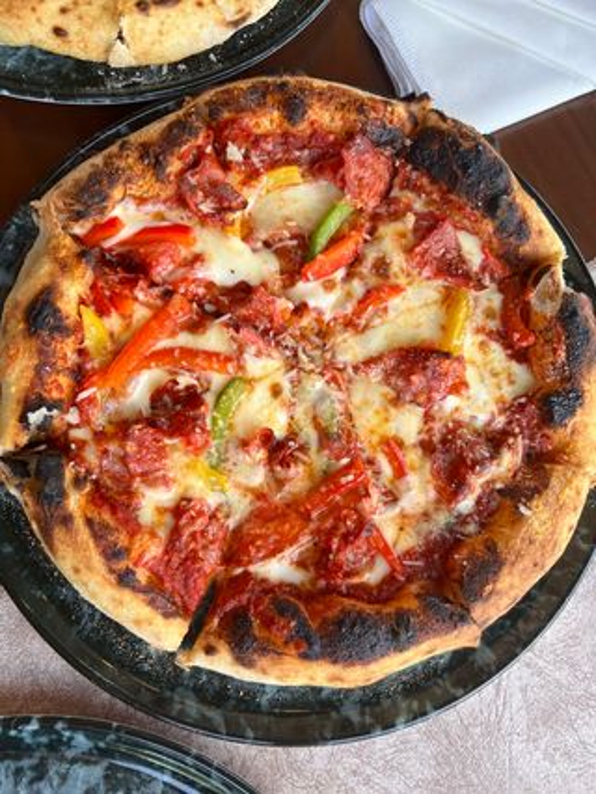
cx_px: 298
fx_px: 596
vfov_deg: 67.3
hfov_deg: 53.1
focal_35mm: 26
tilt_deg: -78.6
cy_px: 397
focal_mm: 5.7
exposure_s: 1/121
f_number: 1.5
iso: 40
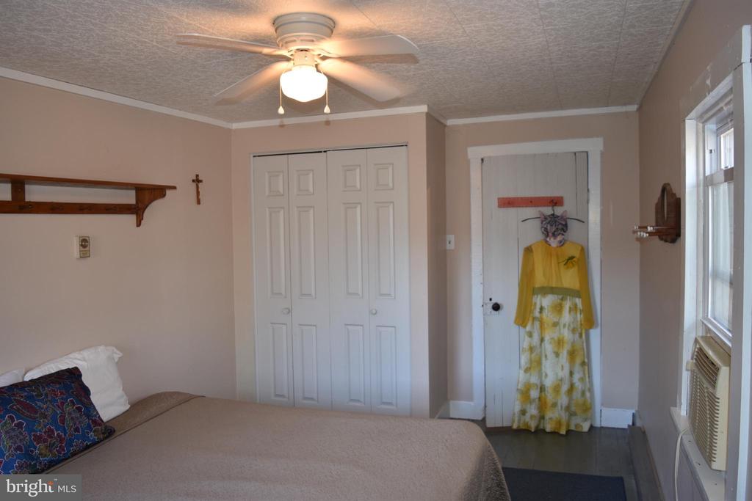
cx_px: 376
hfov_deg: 67.4
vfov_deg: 47.9
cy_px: 250
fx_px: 564
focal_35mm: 27
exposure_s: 1/30
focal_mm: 18
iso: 220
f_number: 3.5
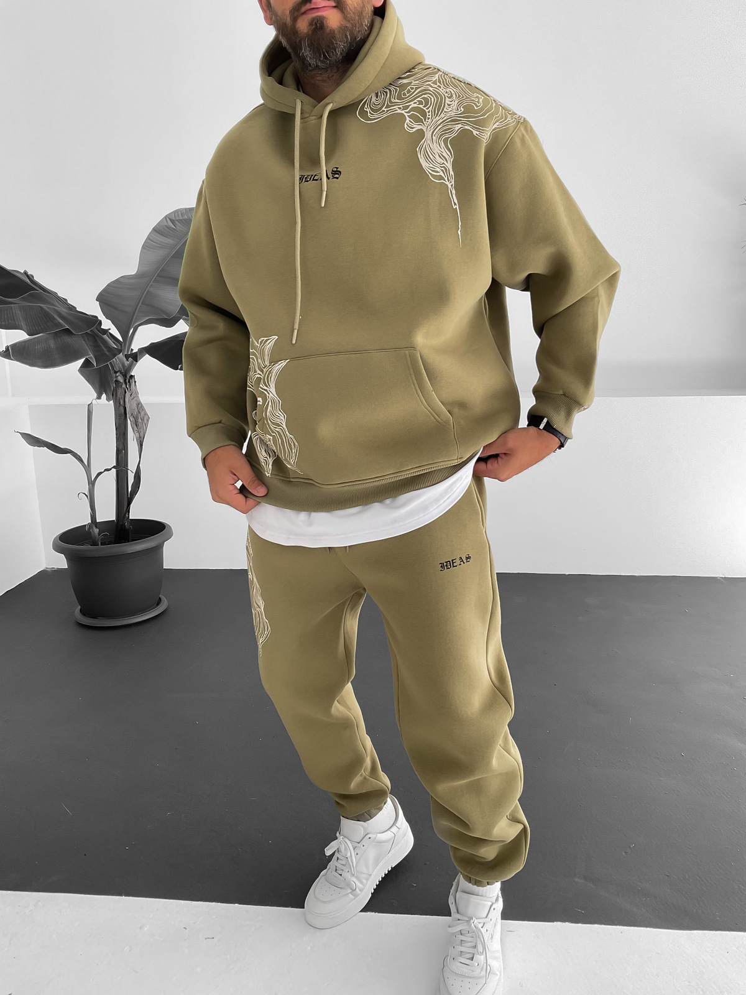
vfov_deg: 61.7
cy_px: 498
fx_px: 833
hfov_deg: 48.2
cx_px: 373
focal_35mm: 29
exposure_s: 1/120
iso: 20
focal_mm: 3
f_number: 1.8
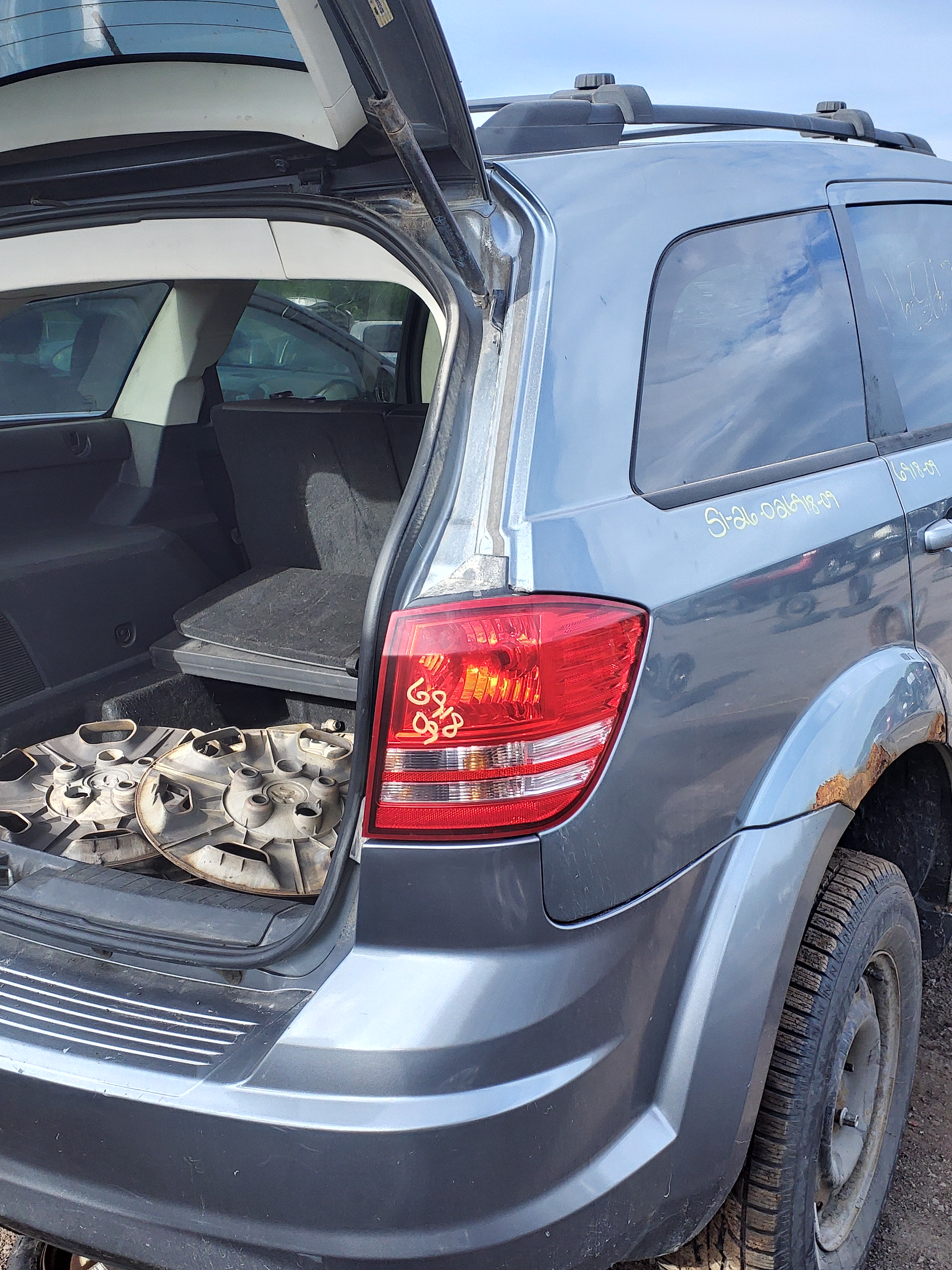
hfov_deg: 40.7
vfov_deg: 52.6
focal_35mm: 35
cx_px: 478
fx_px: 1284
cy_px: 636
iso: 40
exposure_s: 1/163
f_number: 1.9
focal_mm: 3.58
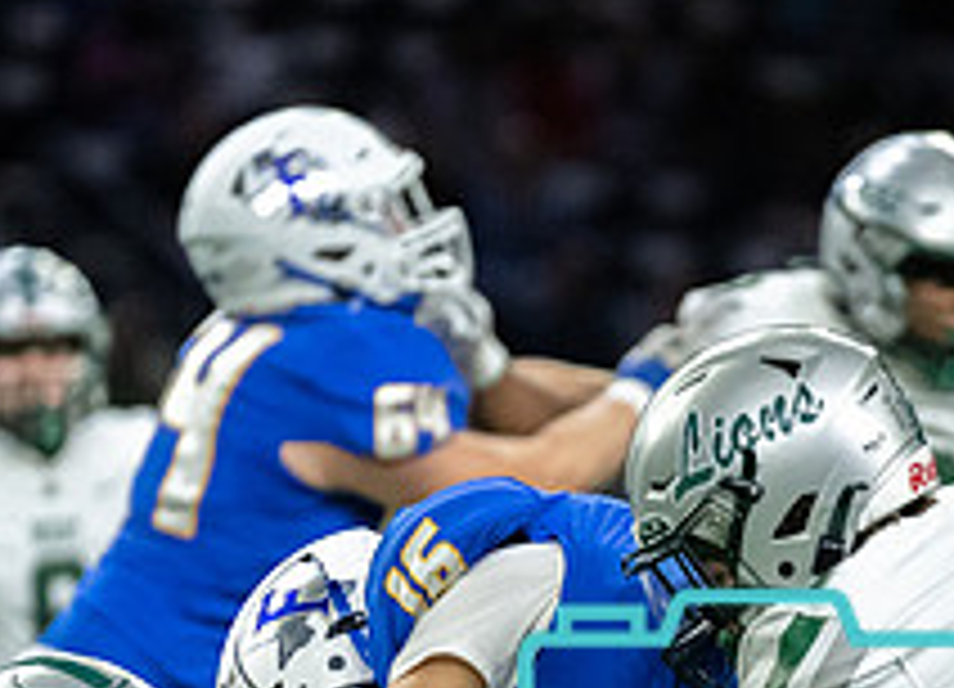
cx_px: 649
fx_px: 17456
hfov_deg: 3.1
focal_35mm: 642
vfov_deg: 2.3
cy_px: 729
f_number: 2.8
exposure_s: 1/1250
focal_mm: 200
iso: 5000
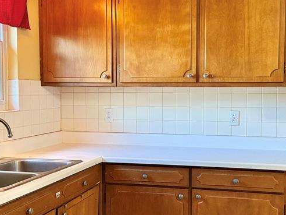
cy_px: 109
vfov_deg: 29.1
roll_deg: -0.3
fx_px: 413
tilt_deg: -1.6
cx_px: 173
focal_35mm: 50
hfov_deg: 38.0
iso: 320
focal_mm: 6.76
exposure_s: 1/60
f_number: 1.78
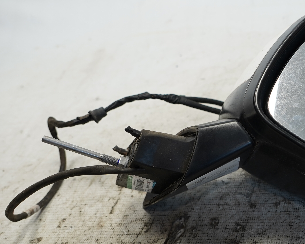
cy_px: 119
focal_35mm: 54
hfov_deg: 33.1
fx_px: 487
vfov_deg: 28.1
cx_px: 270
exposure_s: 1/60
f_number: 4
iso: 200
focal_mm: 21
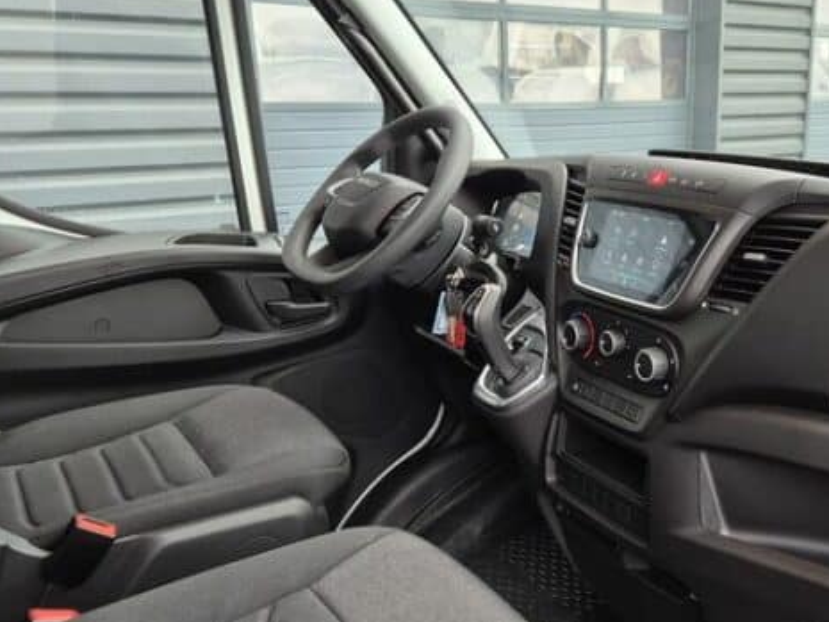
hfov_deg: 47.8
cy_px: 378
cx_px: 581
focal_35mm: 38
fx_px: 910
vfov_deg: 37.6
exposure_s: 1/100
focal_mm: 5.4
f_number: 1.8
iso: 160
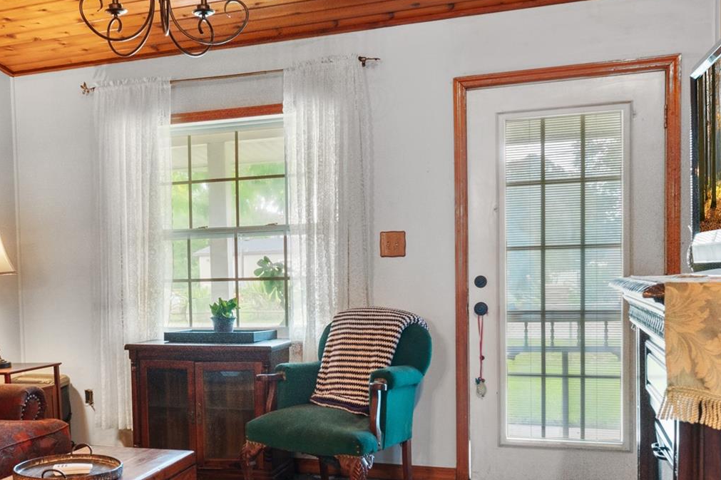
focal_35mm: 38
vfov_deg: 34.9
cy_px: 290
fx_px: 761
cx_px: 249
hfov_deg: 49.9
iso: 400
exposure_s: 1.6
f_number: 8
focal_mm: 16
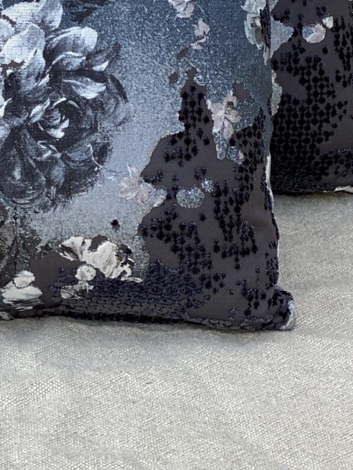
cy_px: -90
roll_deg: +0.2
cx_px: -63
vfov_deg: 11.5
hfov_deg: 8.7
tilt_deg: -17.8
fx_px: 2284
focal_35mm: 168
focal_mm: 6
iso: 25
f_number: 2
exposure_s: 1/122
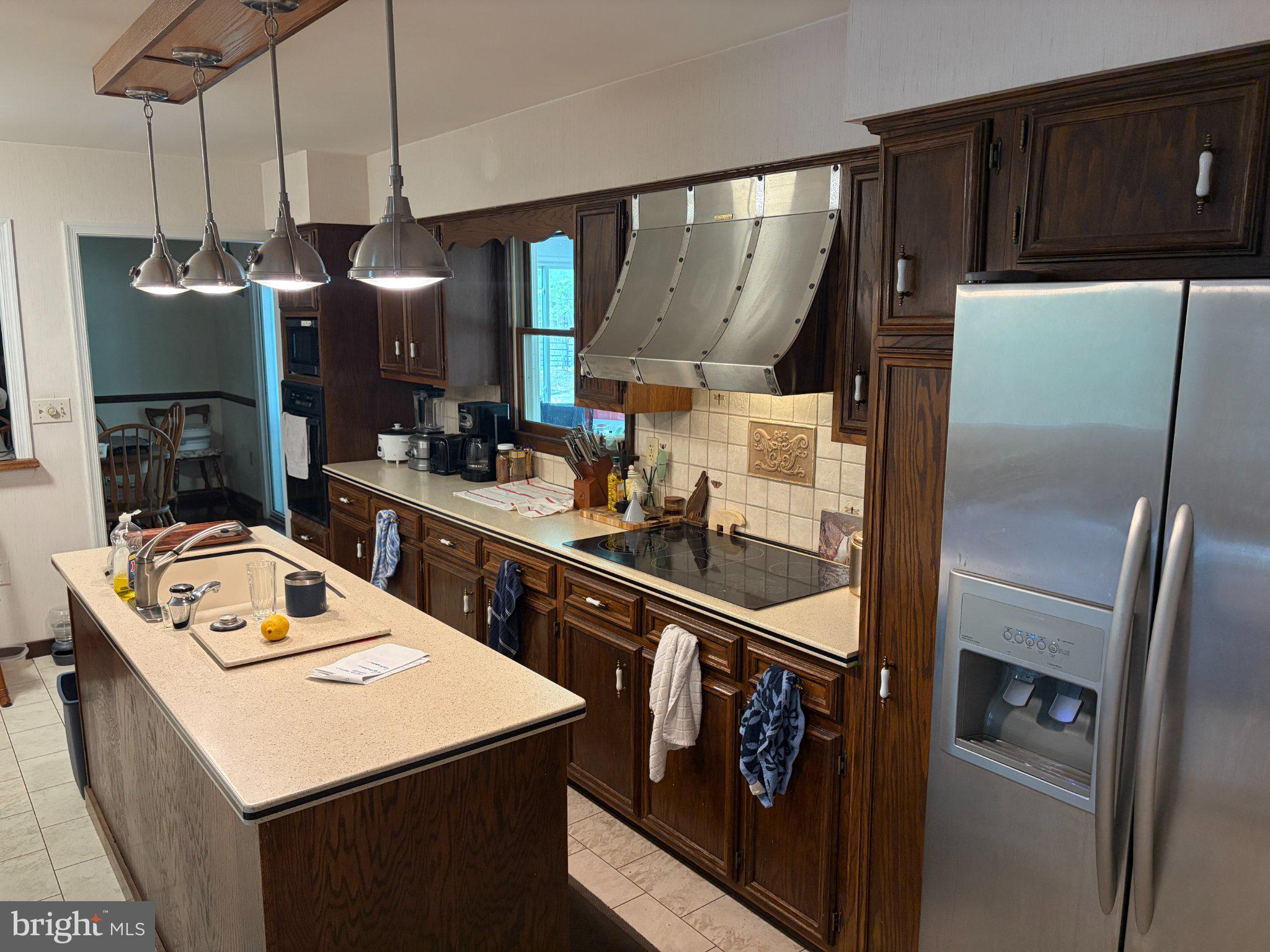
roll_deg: -0.2
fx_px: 954
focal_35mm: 26
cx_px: 635
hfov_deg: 67.3
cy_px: 476
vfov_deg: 53.1
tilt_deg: -9.1
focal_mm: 5.96
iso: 250
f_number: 1.6
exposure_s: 1/60
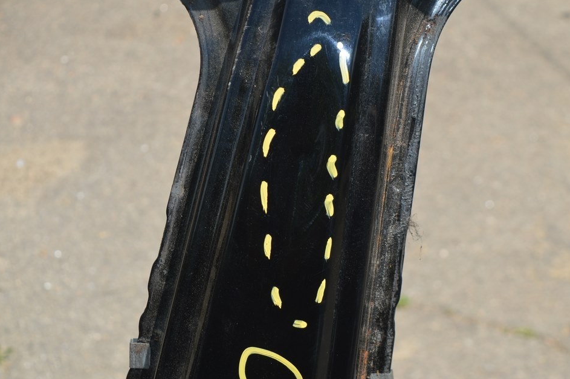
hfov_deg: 22.7
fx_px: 1416
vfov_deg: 15.2
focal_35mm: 90
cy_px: 175
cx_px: 307
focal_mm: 55
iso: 100
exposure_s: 1/200
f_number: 8
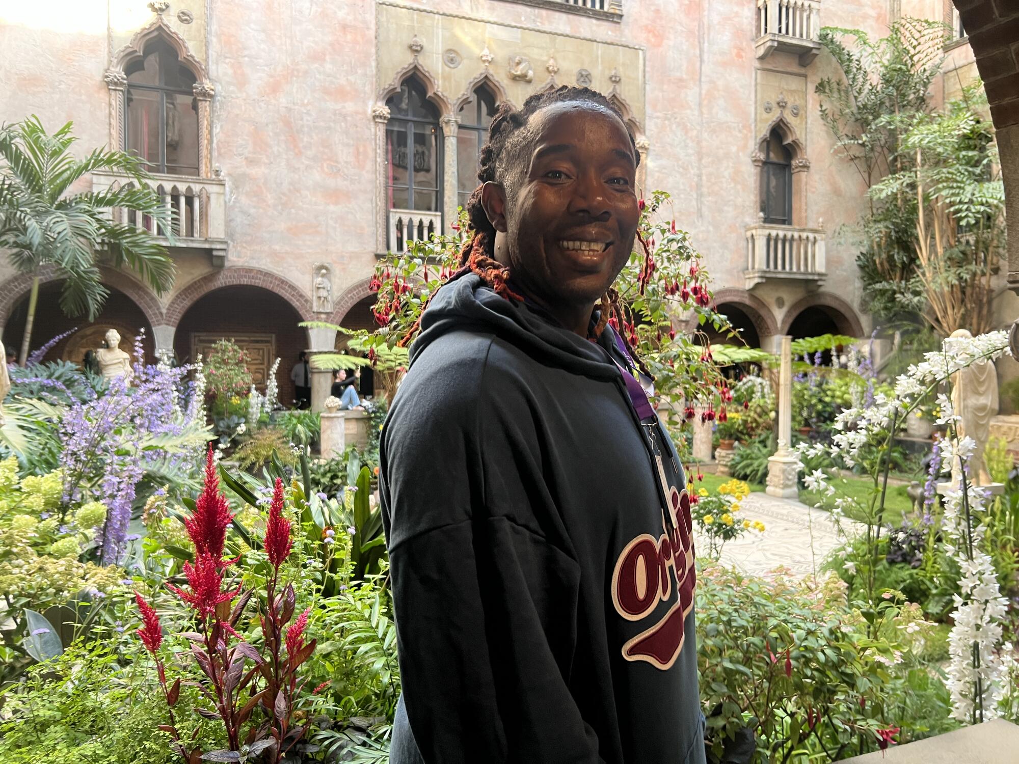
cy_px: 382
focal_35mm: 26
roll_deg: -1.3
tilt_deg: +0.7
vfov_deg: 53.1
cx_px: 510
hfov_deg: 67.3
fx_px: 765
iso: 100
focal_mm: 5.7
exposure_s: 1/60
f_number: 1.5
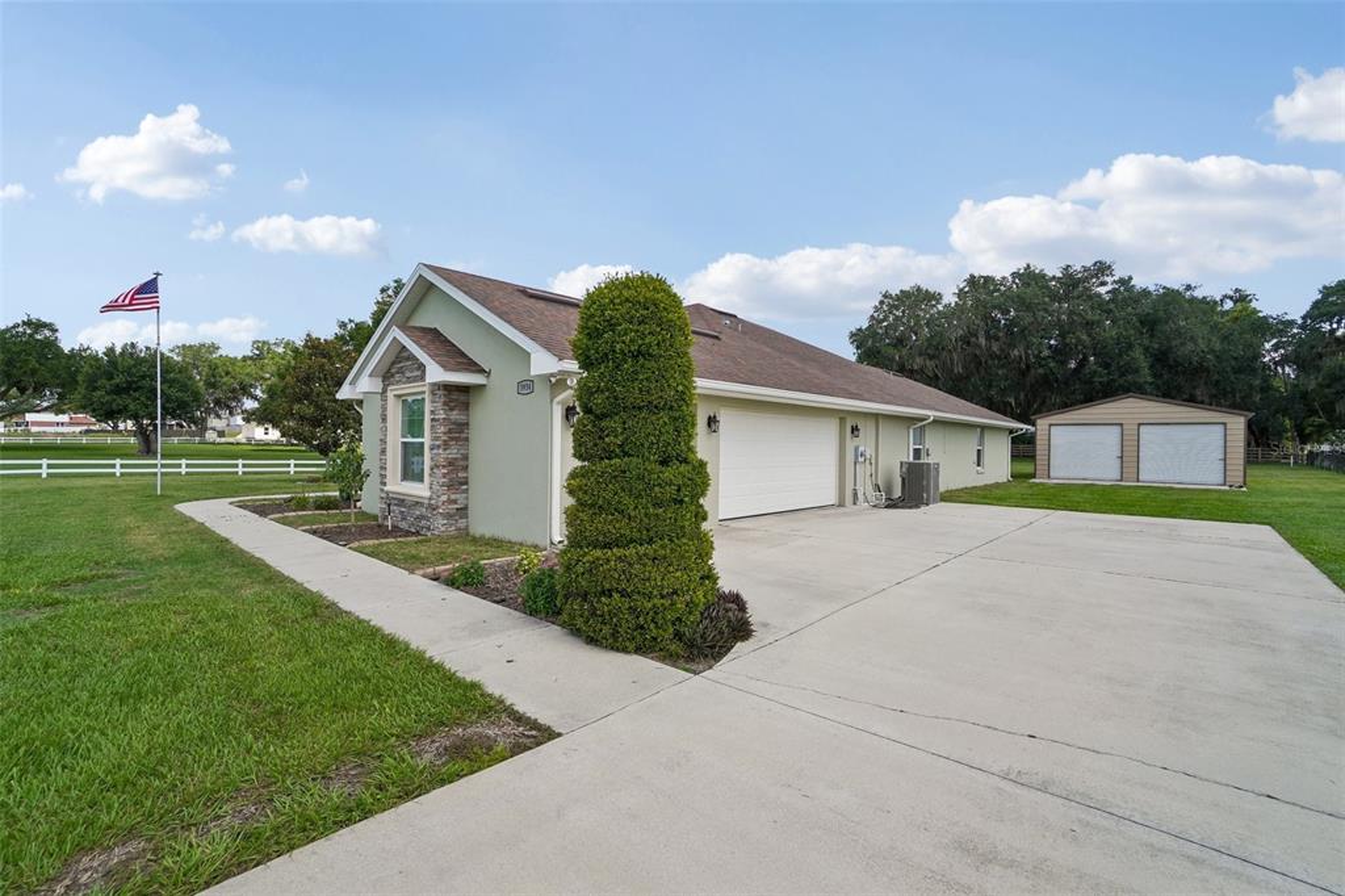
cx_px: 672
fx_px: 560
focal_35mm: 15
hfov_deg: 100.4
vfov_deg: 77.3
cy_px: 448
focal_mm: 10
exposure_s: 1/250
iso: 100
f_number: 8
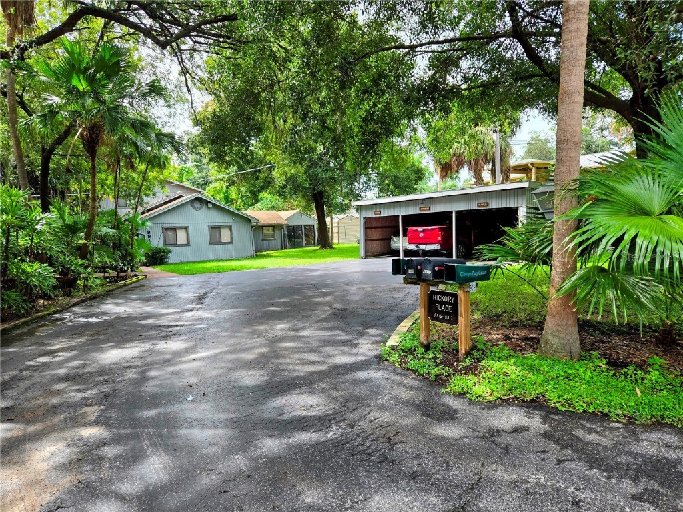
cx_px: 342
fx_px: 454
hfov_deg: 73.9
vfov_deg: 58.9
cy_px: 256
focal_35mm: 23
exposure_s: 1/380
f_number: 1.8
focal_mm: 5.4
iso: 25
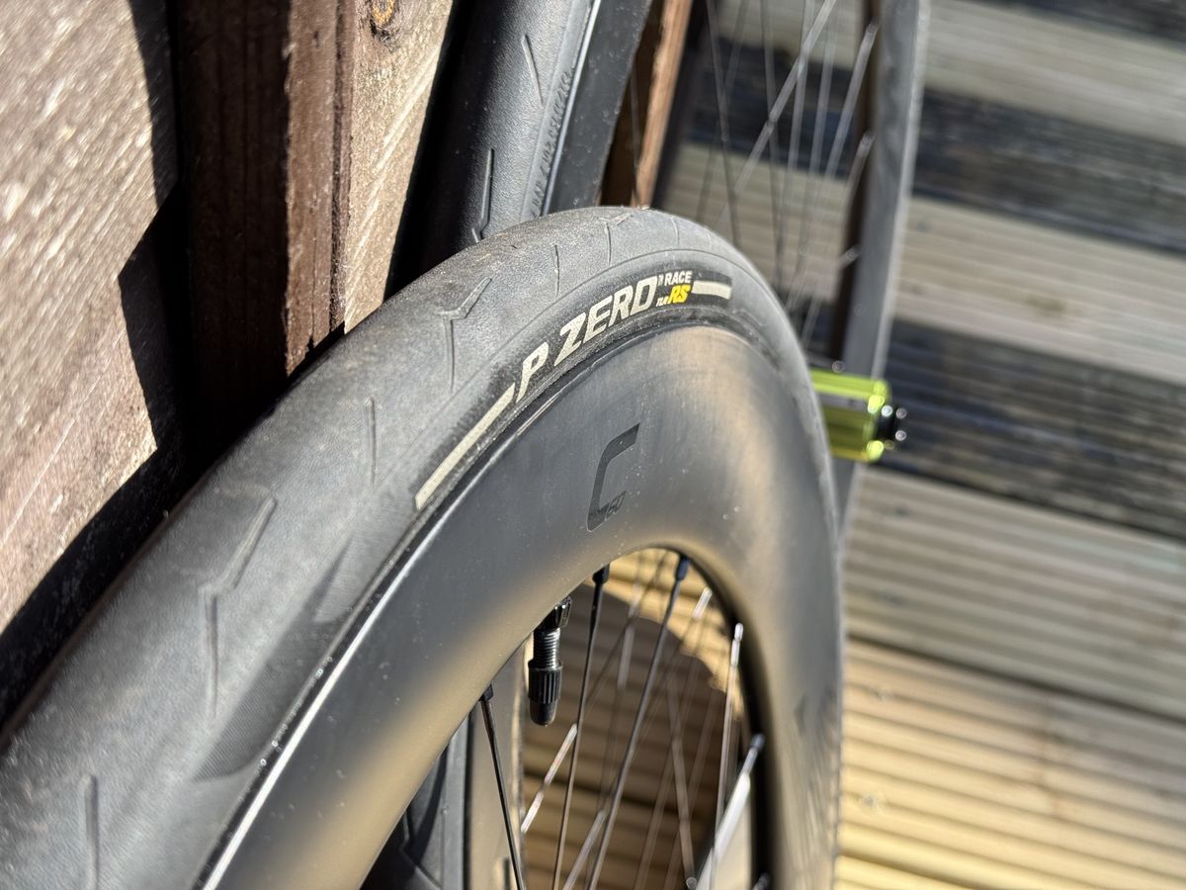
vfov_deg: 30.3
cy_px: 445
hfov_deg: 39.7
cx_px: 593
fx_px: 1645
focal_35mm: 48
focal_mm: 6.76
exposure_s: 1/995
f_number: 1.78
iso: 64
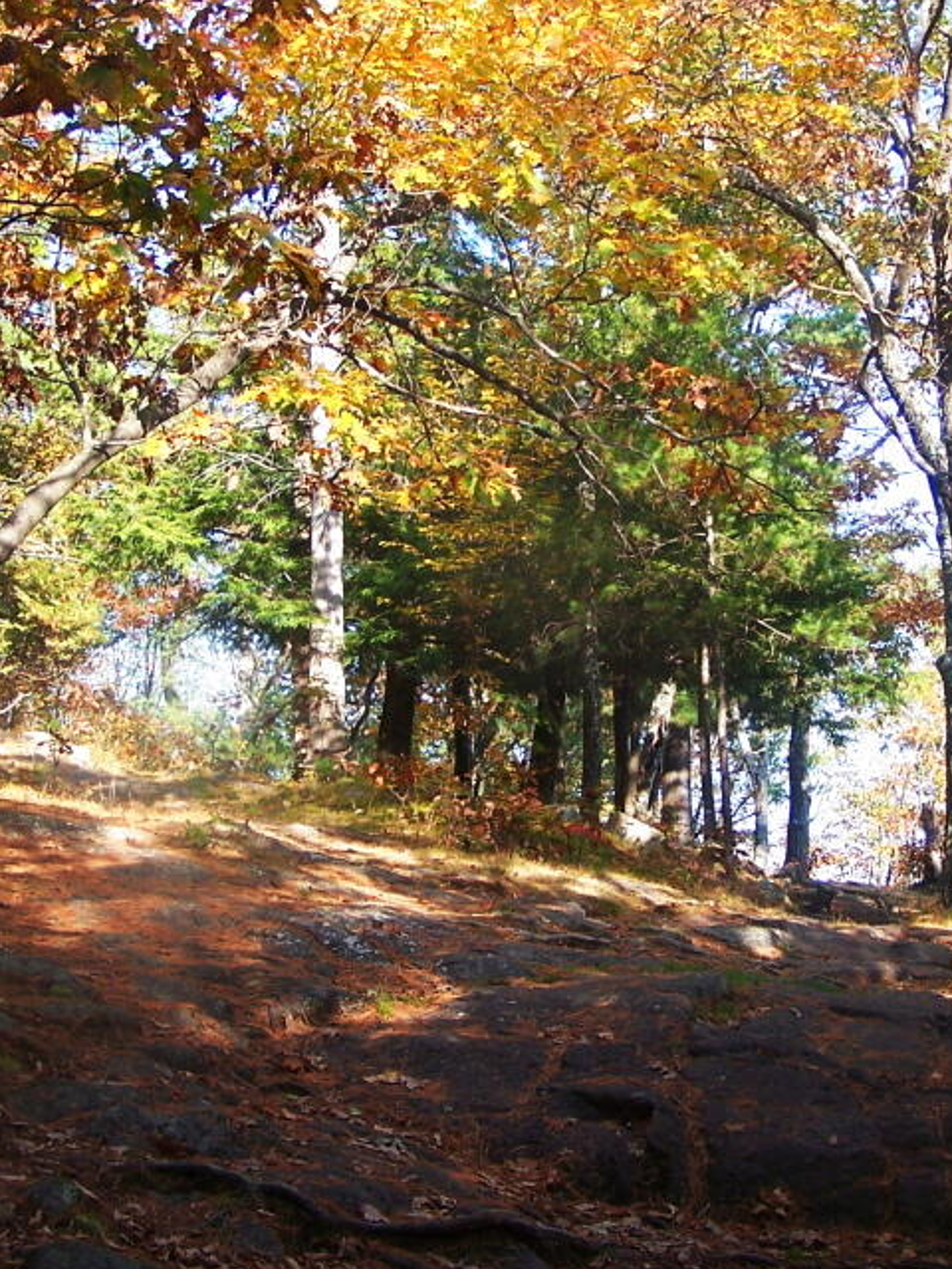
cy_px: 563
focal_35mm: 64
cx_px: 567
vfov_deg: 30.2
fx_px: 2347
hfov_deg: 22.9
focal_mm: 6.7
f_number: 2.8
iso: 80
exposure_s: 1/200
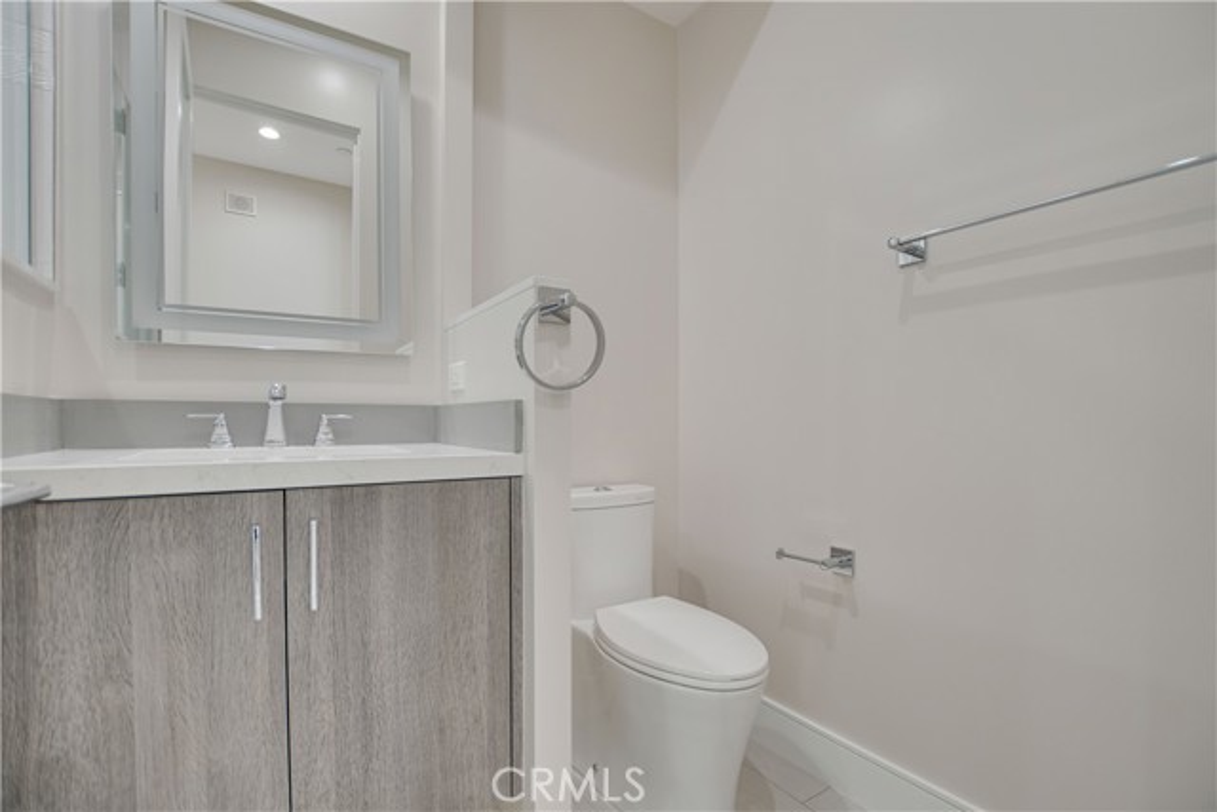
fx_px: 507
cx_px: 608
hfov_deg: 100.4
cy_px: 406
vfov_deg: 77.4
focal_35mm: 15
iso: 400
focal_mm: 10
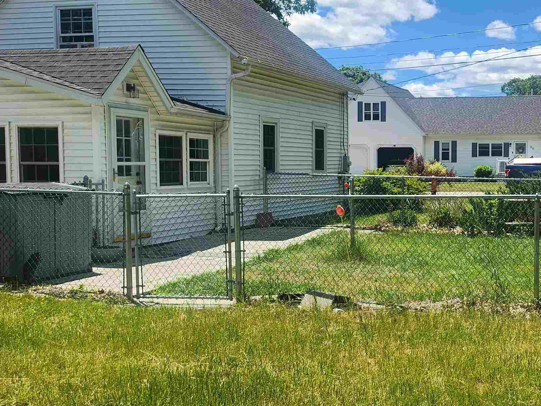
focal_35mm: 45
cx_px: 437
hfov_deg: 40.3
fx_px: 703
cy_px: 213
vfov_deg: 32.2
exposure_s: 1/2664
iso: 50
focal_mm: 5
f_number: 1.8
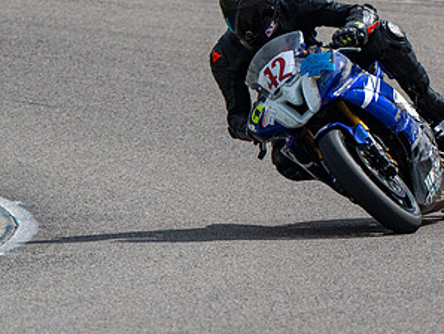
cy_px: 208
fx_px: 10103
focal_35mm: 787
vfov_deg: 1.9
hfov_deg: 2.5
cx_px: 402
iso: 110
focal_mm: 280
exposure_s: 1/1250
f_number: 6.3
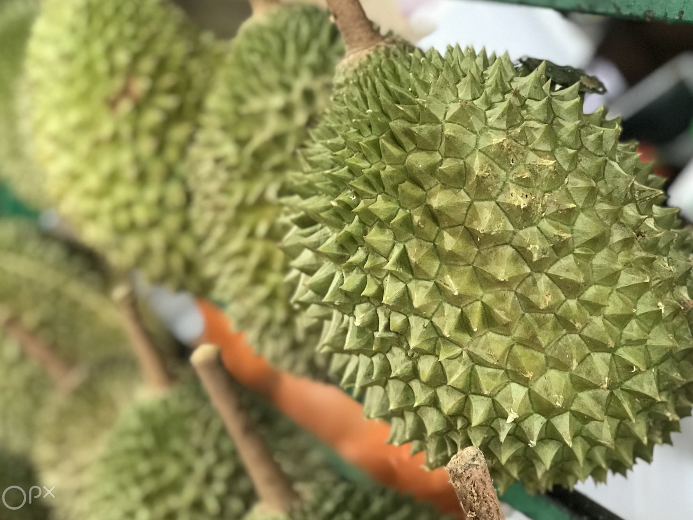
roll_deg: +31.8
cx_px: 344
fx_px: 1381
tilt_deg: -27.0
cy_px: 252
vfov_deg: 21.3
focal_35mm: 69
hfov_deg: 28.2
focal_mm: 6.6
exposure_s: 1/100
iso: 400
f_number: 2.8
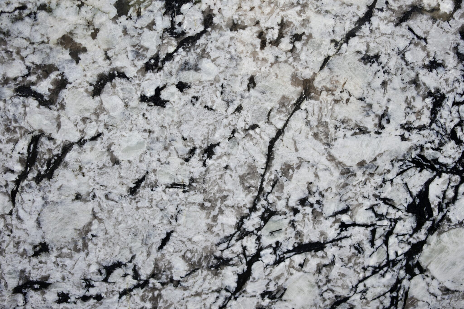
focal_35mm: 35
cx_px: 232
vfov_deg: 37.8
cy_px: 154
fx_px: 451
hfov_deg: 54.4
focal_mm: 35
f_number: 2.8
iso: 100
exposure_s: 1/400
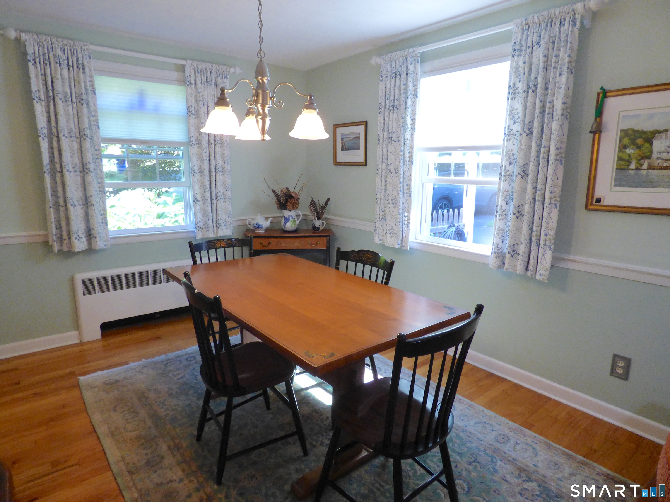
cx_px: 335
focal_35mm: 20
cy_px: 251
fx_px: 387
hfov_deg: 81.7
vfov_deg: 66.0
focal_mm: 3.58
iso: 250
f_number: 2.8
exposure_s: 1/60
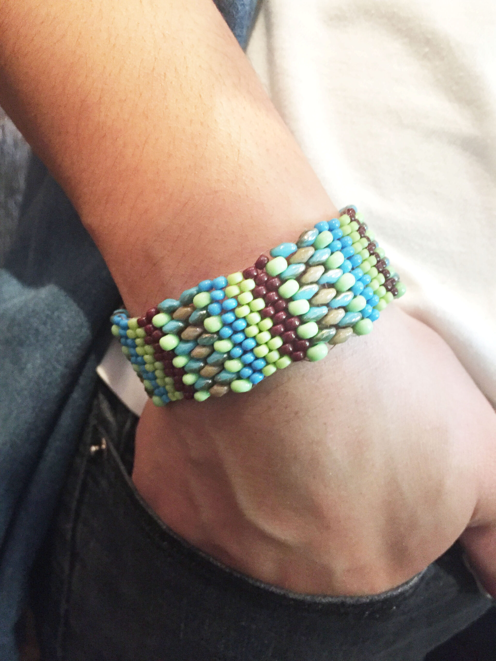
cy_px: 330
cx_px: 248
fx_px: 554
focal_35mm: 29
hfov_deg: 48.2
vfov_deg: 61.7
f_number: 2.2
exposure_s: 1/15
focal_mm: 4.15
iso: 320
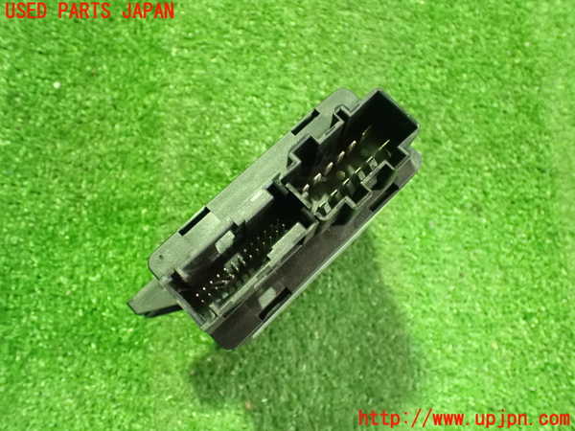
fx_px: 498
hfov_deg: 60.0
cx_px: 288
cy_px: 216
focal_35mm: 30
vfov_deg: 46.8
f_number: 2.3
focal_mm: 5.4
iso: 1600
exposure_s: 1/30
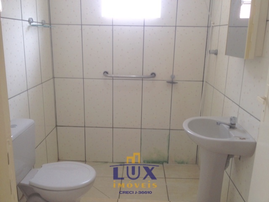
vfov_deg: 40.7
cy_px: 101
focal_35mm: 35
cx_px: 134
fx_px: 272
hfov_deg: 52.6
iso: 50
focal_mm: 4.28
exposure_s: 1/40
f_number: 2.4
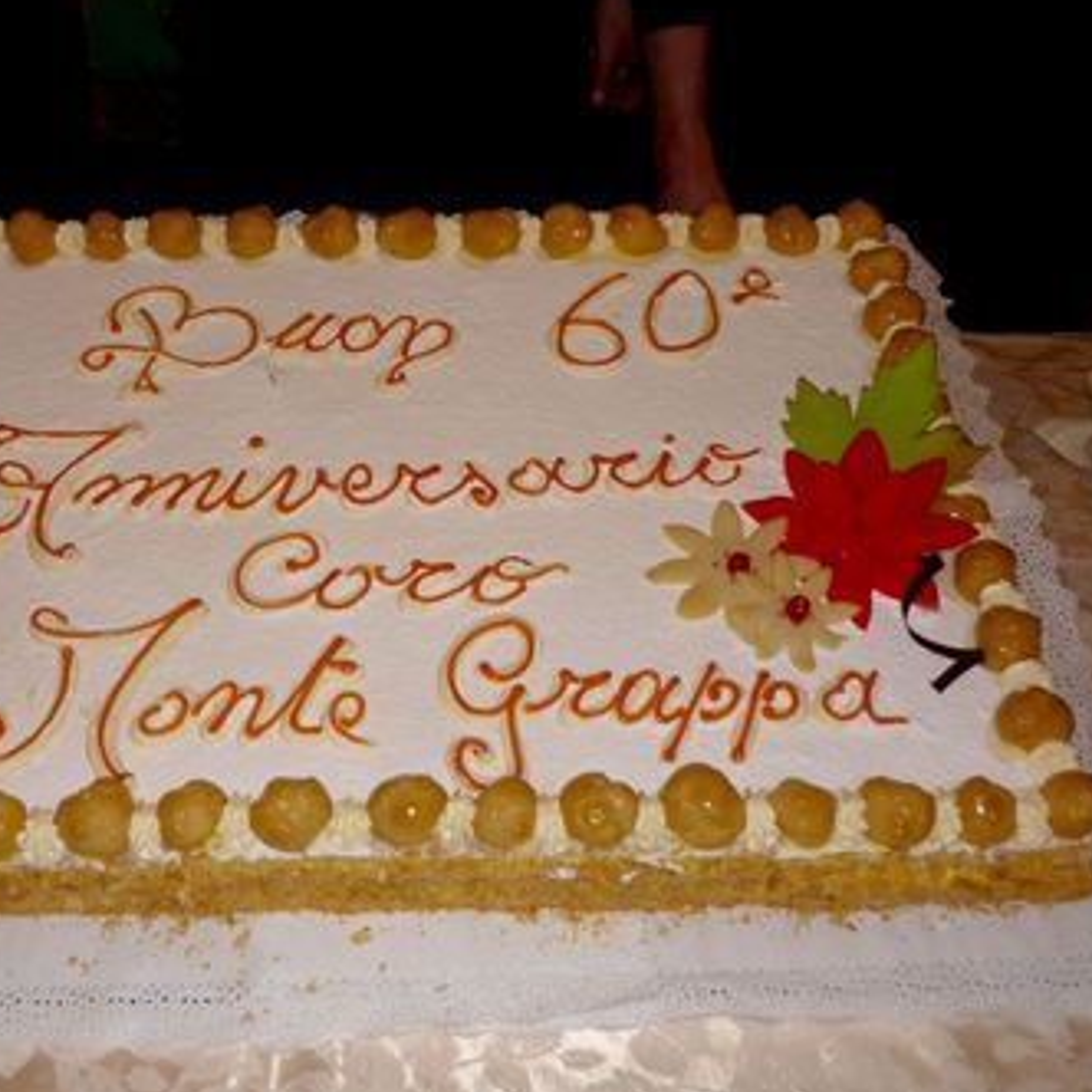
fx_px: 1535
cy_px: 508
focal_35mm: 43
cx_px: 383
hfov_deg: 38.8
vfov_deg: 39.1
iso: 100
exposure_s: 1/30
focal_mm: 5.5
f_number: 2.8
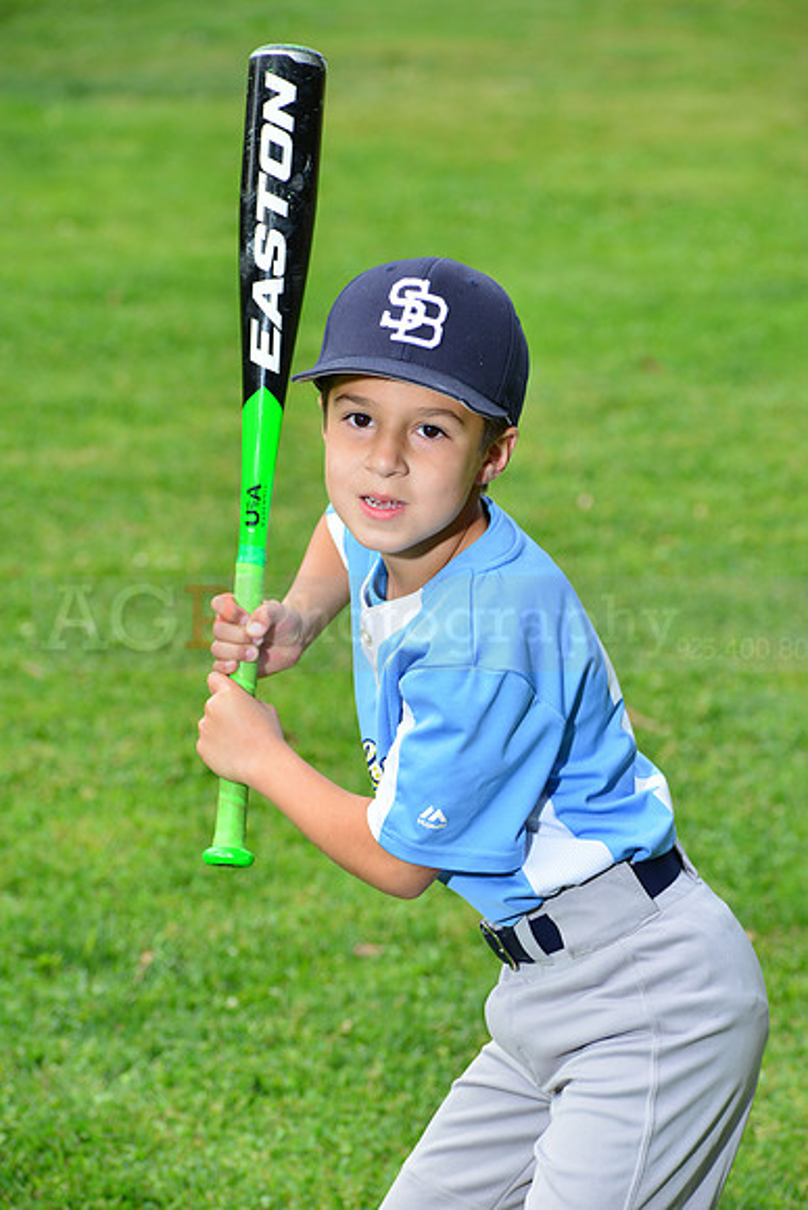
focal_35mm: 160
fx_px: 5383
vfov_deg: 12.8
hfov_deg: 8.6
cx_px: 404
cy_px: 605
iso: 250
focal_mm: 160
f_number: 10
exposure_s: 1/200
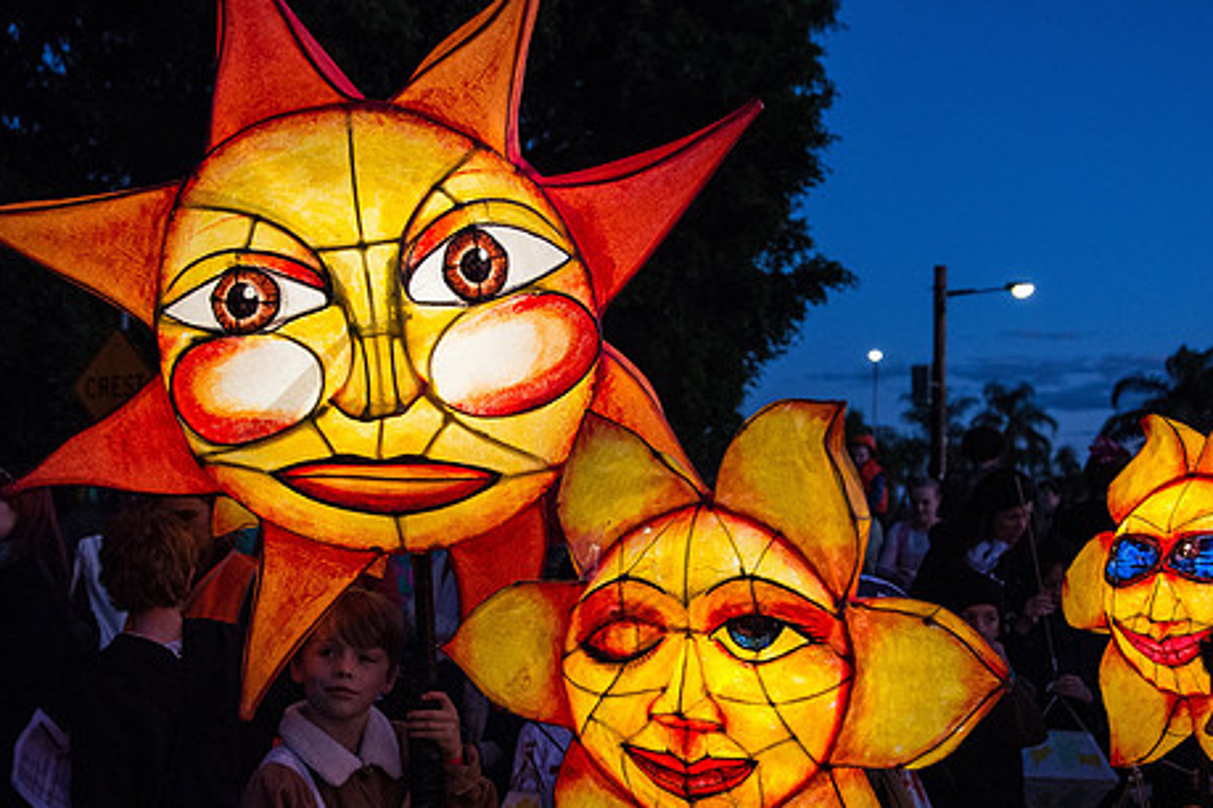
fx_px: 1617
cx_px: 624
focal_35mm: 48
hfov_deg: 41.1
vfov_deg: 28.0
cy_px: 479
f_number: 4.8
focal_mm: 38
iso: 2500
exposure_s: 1/125
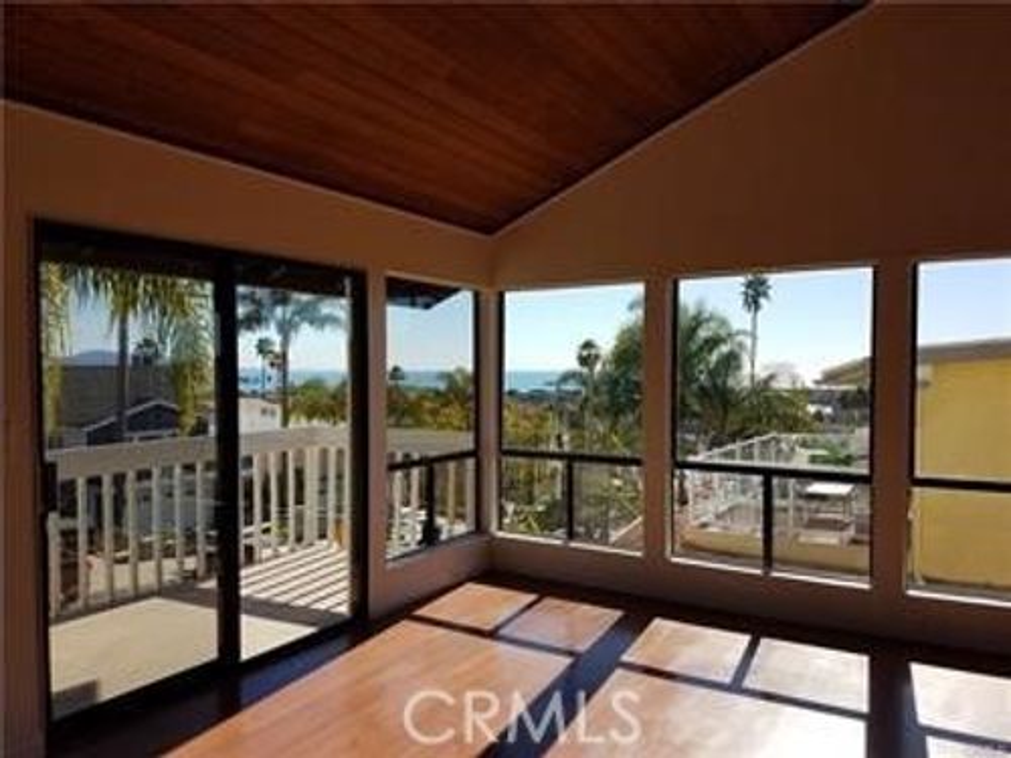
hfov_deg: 67.3
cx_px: 506
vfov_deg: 53.1
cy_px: 379
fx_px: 759
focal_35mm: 26
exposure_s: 1/2104
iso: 40
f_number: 1.7
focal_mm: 4.2
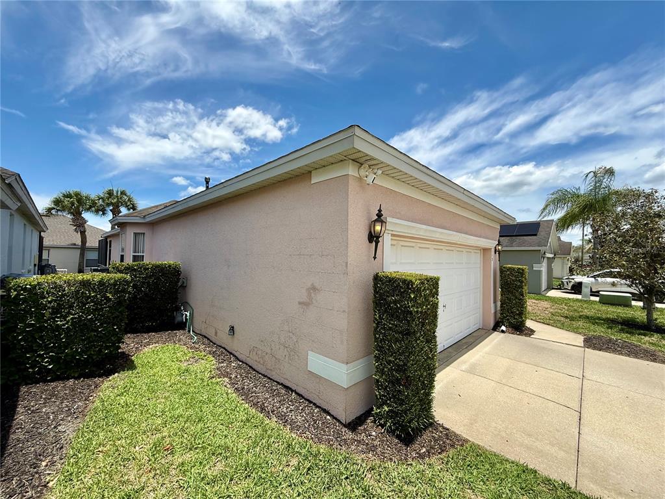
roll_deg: -1.5
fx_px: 269
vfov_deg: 85.7
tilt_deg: +1.7
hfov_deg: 102.1
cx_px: 332
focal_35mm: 14
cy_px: 250
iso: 50
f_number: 2.2
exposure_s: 1/1848
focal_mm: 2.22
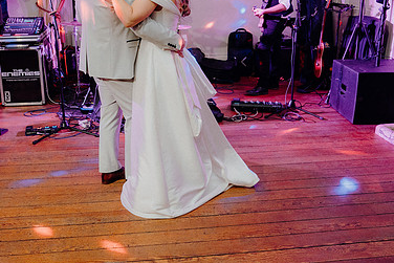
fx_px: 405
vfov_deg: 35.6
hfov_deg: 51.6
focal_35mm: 37
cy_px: 86
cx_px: 161
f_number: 3.5
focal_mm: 24
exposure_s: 1/160
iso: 2500
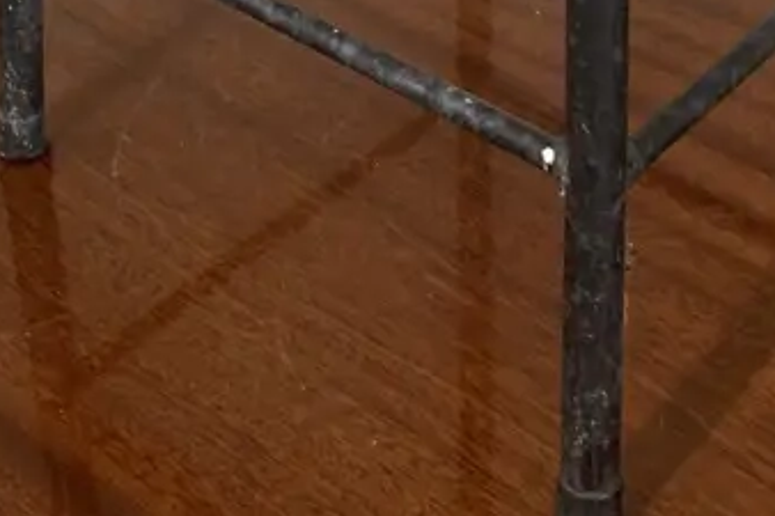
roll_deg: +0.0
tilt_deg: -16.6
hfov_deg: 24.7
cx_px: 491
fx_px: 1764
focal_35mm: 82
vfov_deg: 13.8
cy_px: -555
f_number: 1.8
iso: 80
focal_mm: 4.25
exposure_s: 1/50
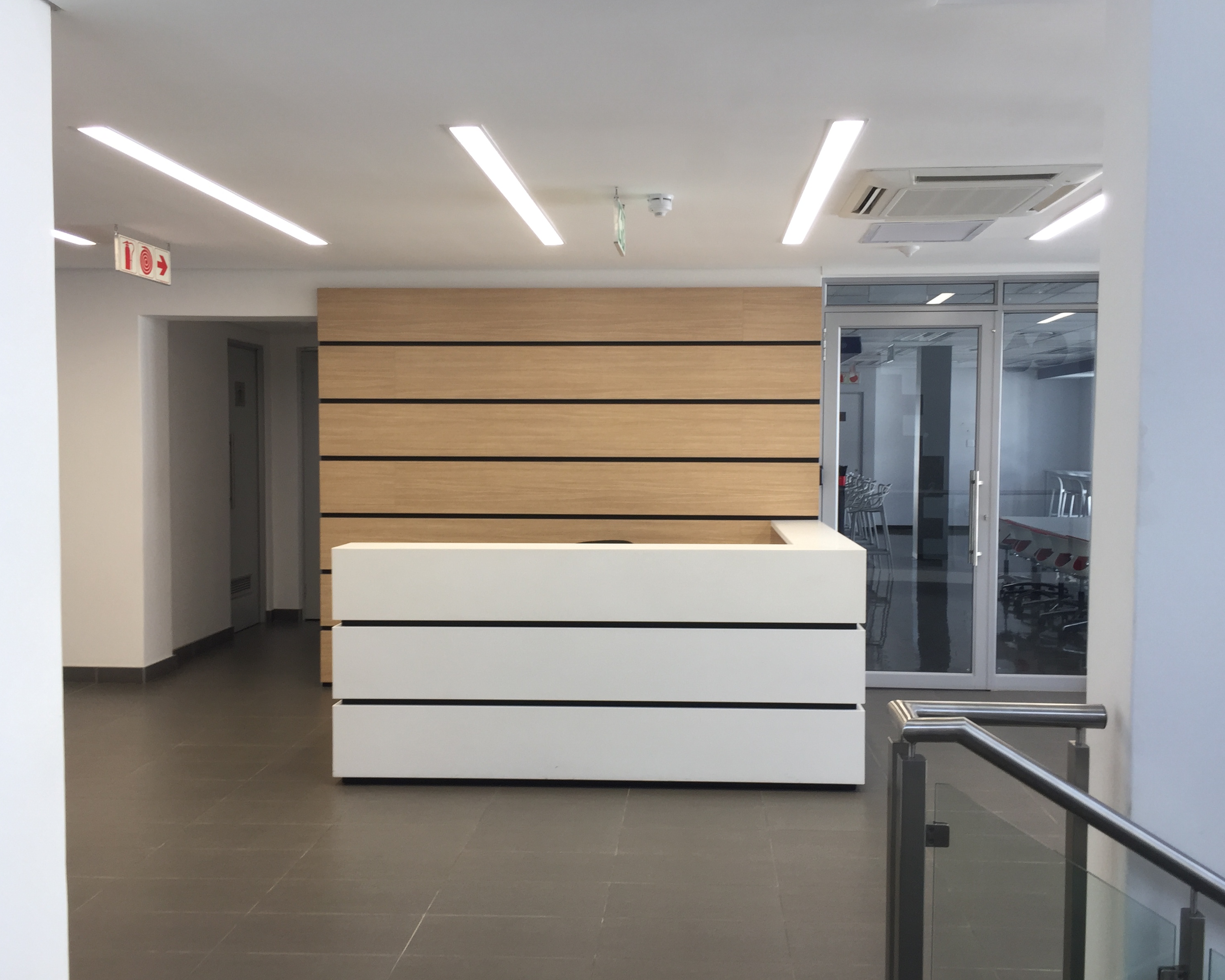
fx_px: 1124
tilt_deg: -4.8
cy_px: 496
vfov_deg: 47.1
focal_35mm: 31
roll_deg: -1.0
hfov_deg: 57.2
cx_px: 634
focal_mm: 4.15
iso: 40
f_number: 2.2
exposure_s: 1/50
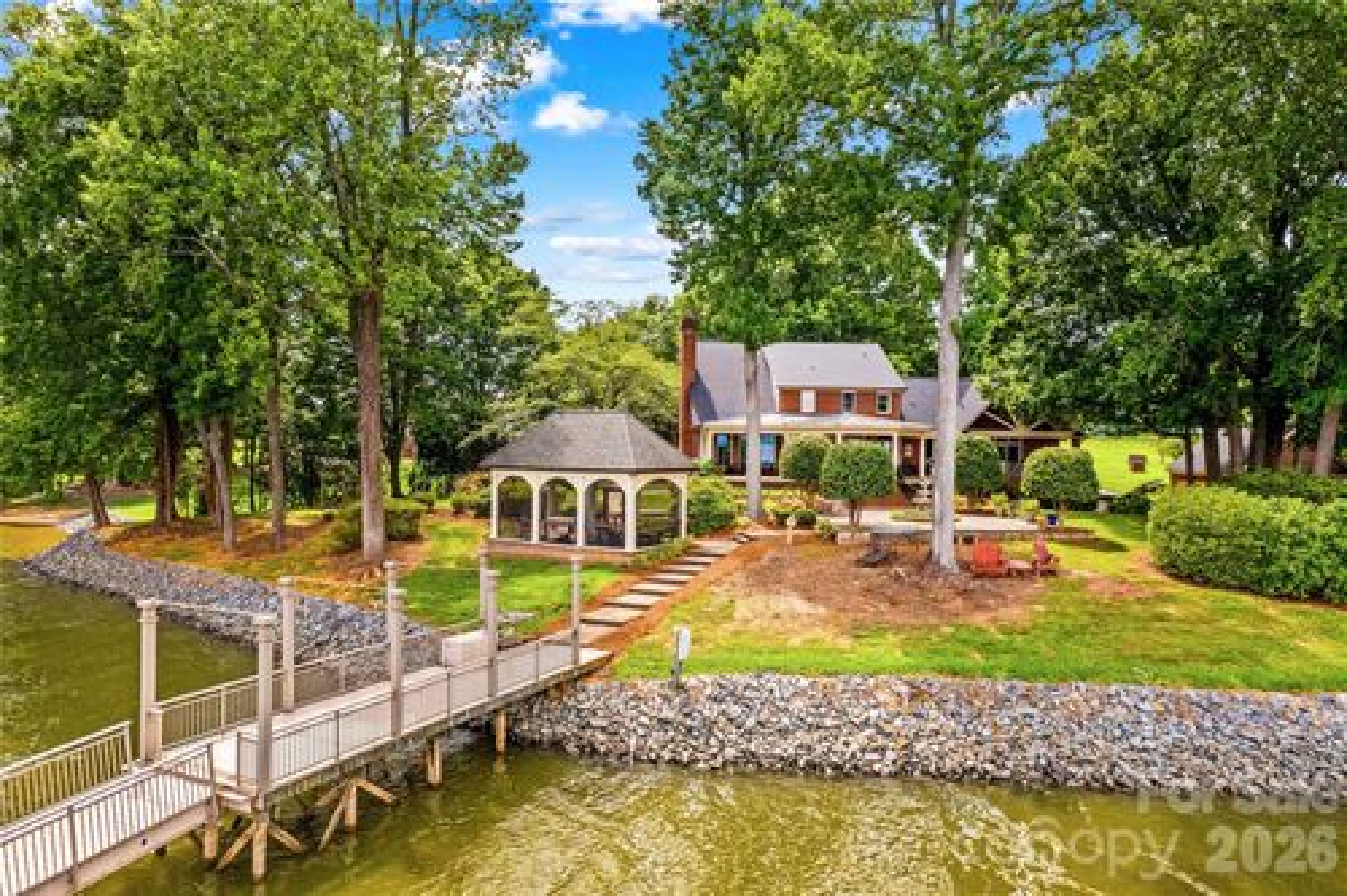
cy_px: 448
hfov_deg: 78.6
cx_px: 674
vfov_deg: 57.2
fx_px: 823
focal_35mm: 22
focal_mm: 8.38
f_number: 2.8
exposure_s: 1/500
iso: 100
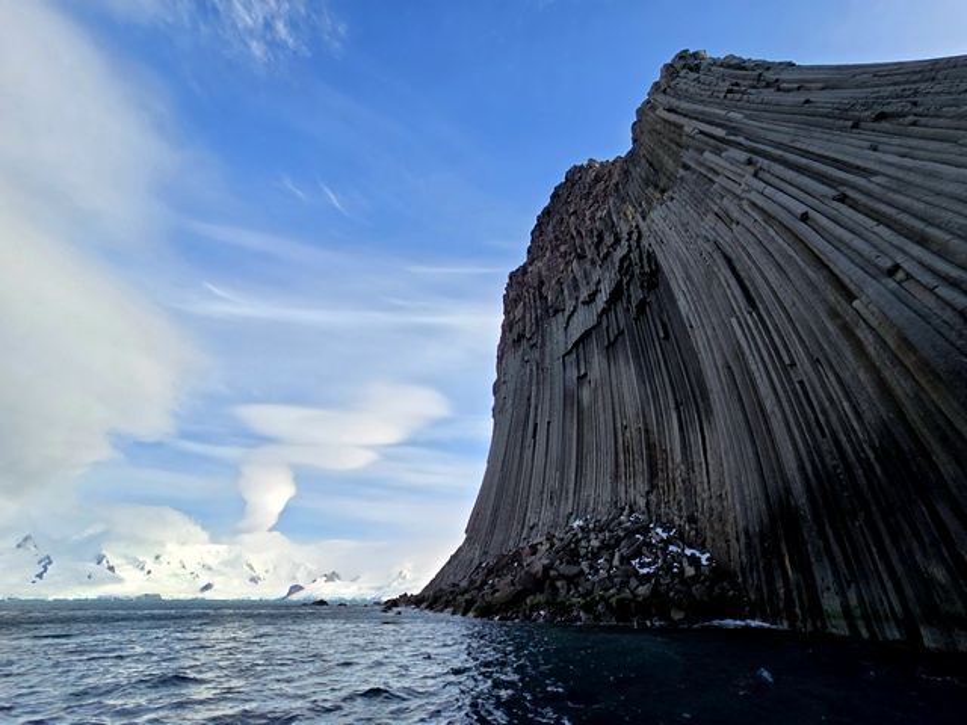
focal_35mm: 13
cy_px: 362
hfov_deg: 106.2
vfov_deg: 89.9
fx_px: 363
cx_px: 484
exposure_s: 1/1915
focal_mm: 2.2
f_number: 2.2
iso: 50
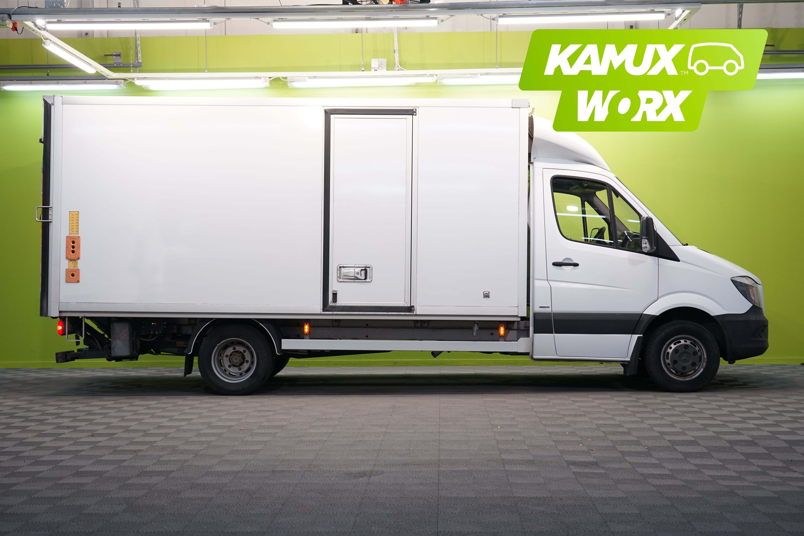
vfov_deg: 27.5
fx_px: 1094
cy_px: 268
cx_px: 402
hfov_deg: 40.3
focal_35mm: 49
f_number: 4.5
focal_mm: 49
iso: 320
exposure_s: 1/30
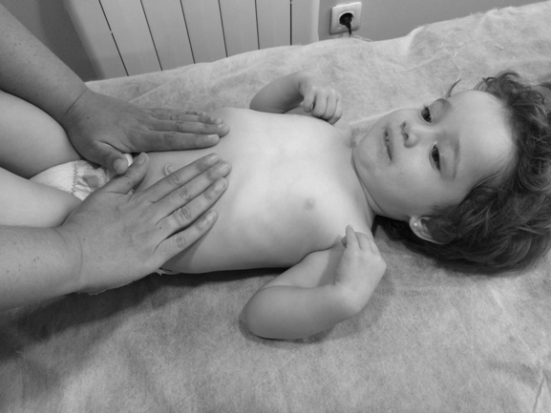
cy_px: 206
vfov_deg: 48.2
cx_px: 276
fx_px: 462
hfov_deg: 61.6
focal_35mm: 29
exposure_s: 1/33
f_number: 2.2
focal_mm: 4.15
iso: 125
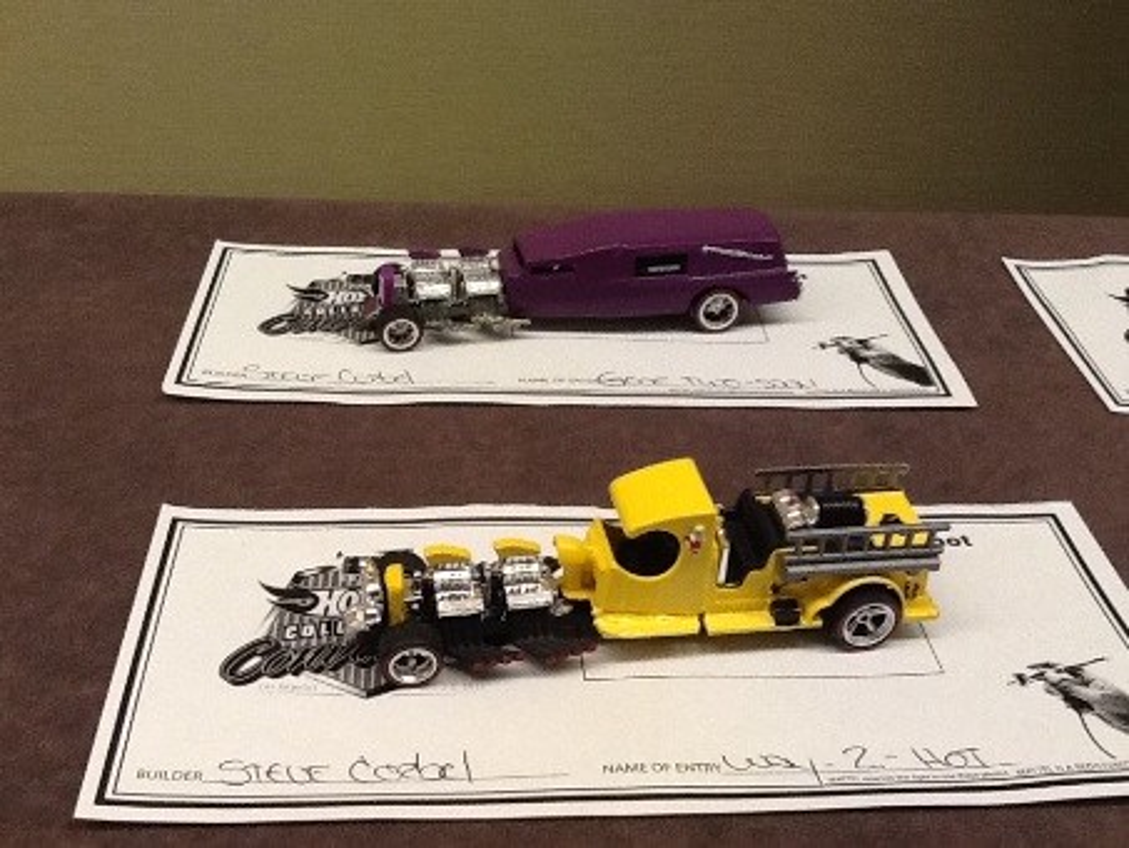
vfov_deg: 32.9
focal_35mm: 44
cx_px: 564
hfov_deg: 42.9
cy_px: 424
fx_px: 1435
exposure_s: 1/30
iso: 125
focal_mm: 2.03
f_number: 2.4
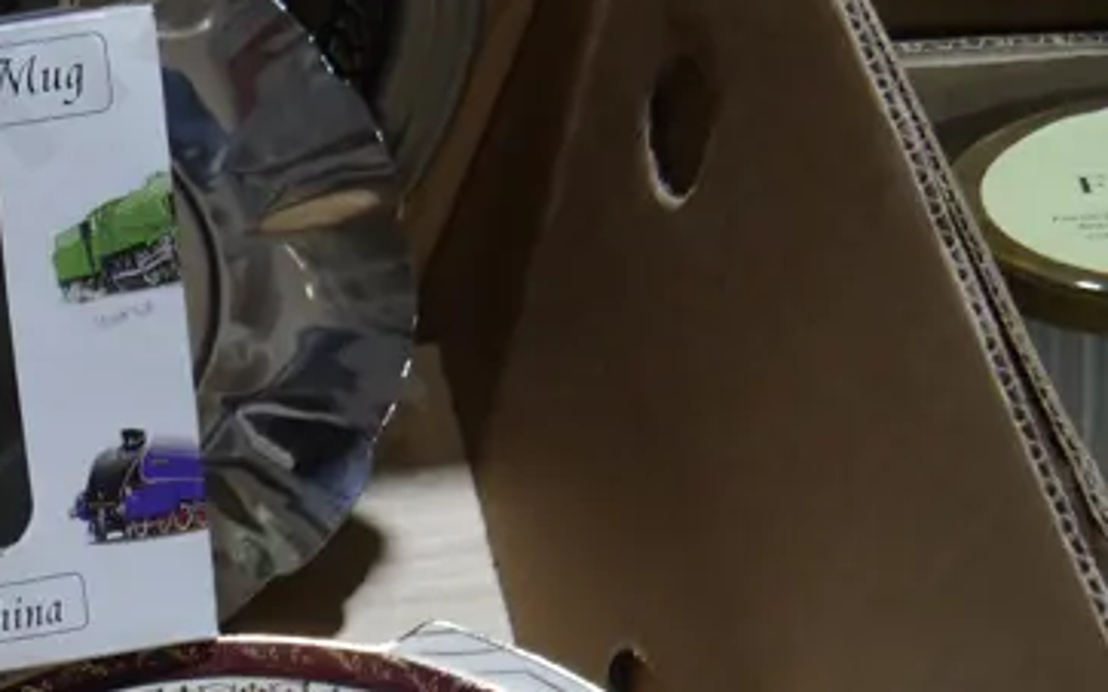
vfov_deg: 13.6
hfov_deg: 19.4
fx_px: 2898
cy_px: 449
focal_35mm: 96
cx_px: -456
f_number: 3.6
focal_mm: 16
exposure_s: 1/100
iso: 200
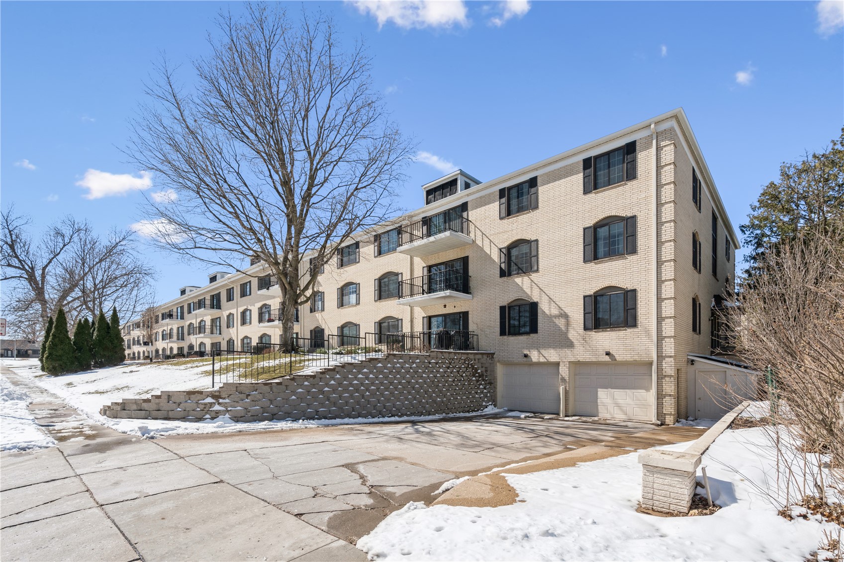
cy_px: 281
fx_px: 375
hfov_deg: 96.7
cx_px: 422
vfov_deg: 73.7
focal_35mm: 16
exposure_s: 1/2000
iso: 400
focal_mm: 16
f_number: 8
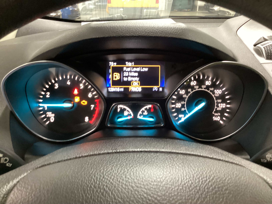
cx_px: 136
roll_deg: -1.3
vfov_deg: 45.4
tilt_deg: -25.1
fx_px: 244
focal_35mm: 31
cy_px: 102
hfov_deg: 58.4
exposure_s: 1/15
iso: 640
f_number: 2.4
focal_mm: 3.3
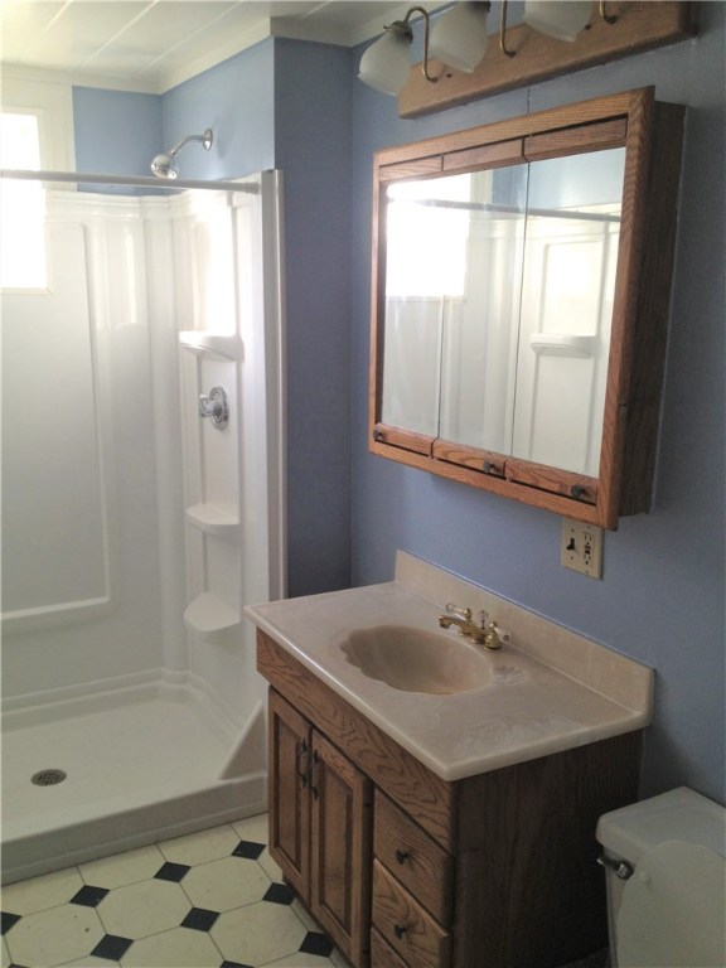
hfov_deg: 40.7
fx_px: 979
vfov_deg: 52.6
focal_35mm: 35
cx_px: 363
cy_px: 484
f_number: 2.4
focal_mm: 4.28
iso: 50
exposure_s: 1/40
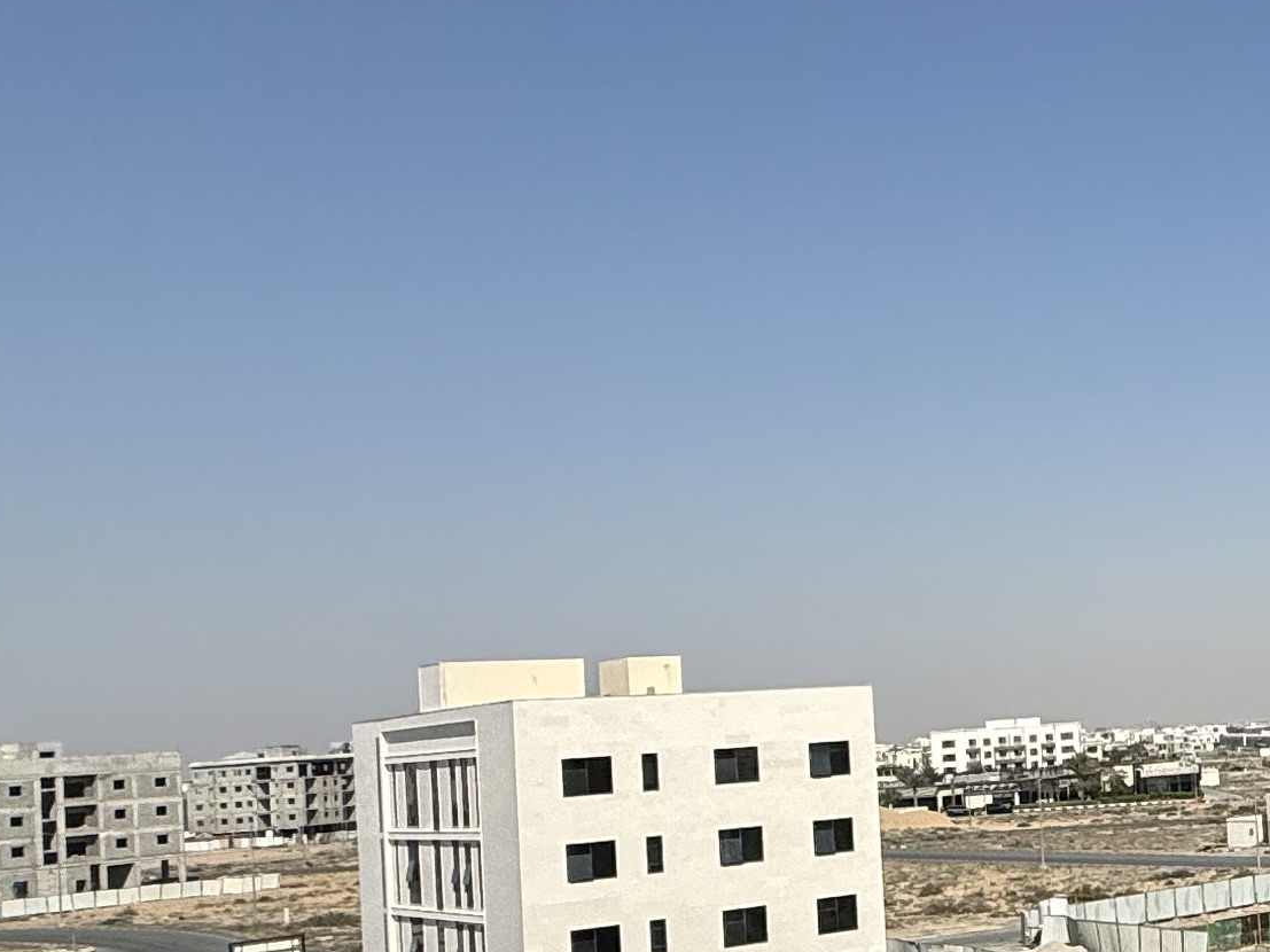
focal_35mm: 51
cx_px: 1767
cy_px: 640
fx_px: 1871
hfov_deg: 28.5
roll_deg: +3.5
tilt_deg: +1.7
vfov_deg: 28.4
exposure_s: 1/5155
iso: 50
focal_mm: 2.22
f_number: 2.2
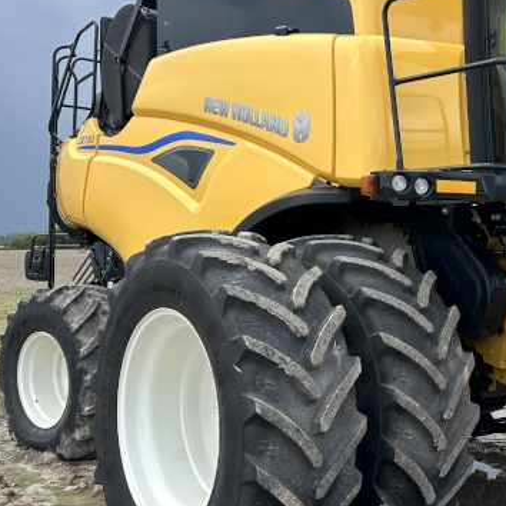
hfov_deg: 31.0
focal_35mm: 52
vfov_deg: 32.8
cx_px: 473
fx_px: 860
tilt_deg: +0.2
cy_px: 252
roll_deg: -0.2
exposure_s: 1/797
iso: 50
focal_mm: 5.7
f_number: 1.5
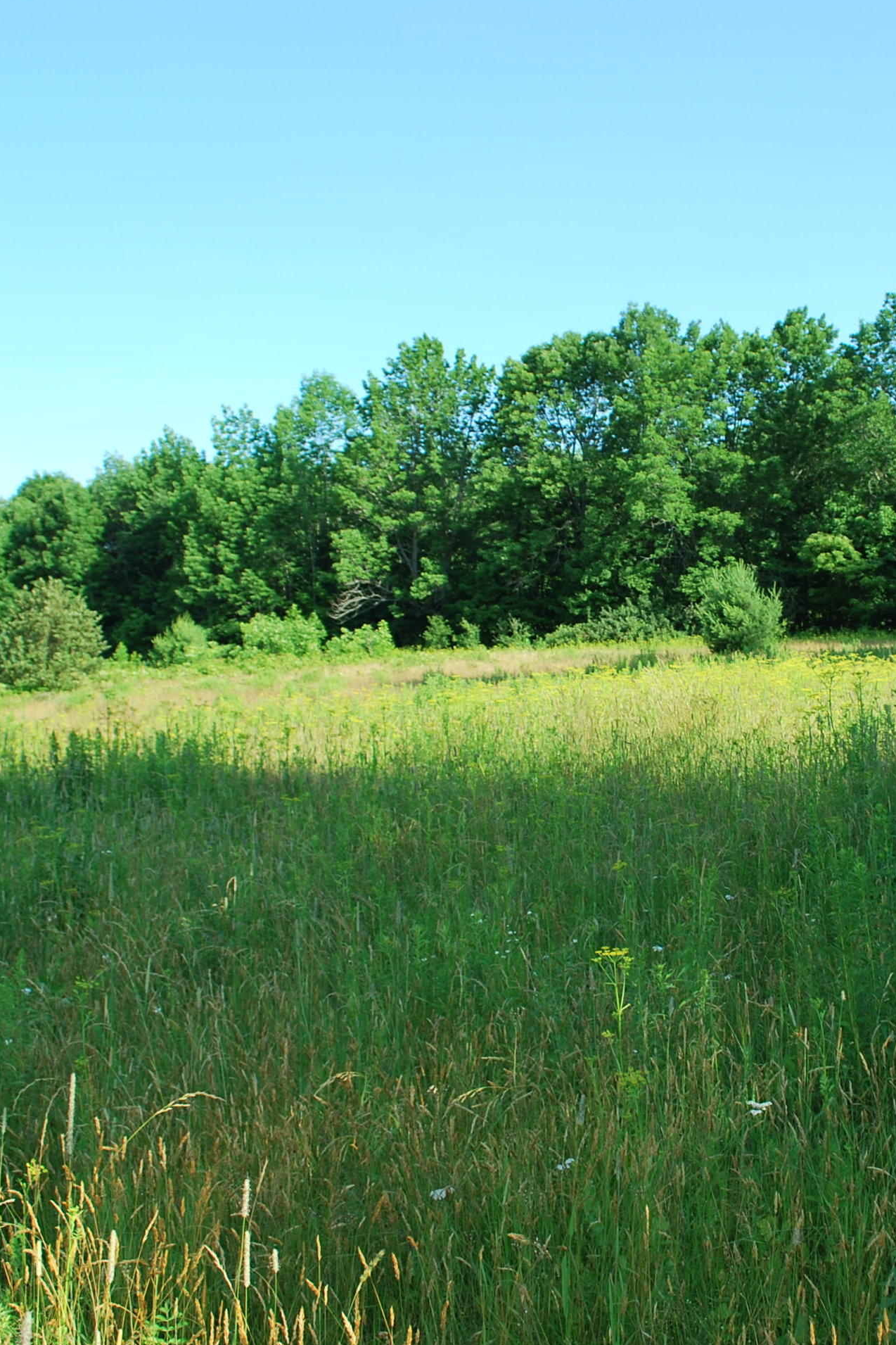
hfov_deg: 32.0
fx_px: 1531
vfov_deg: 47.4
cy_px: 674
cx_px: 679
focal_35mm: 41
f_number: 6.3
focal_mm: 18
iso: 100
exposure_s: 1/160
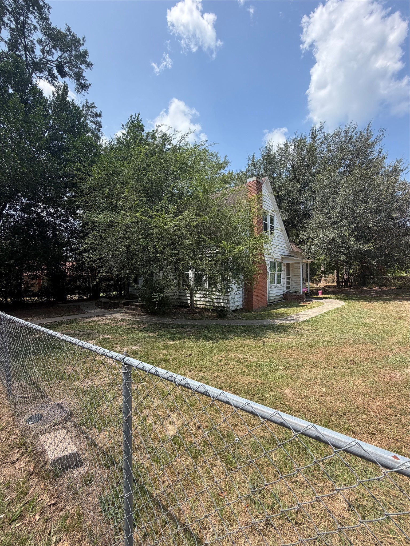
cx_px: 205
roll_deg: -0.3
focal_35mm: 14
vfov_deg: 102.1
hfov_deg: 85.7
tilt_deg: -0.3
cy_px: 273
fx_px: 221
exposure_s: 1/770
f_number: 2.2
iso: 32
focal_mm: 2.22
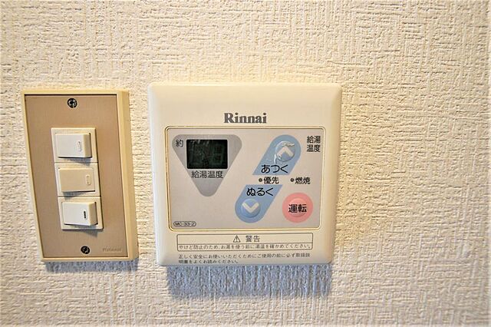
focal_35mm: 18
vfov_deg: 67.3
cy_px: 164
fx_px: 245
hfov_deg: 90.0
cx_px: 246
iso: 250
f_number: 3.5
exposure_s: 1/30
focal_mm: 12
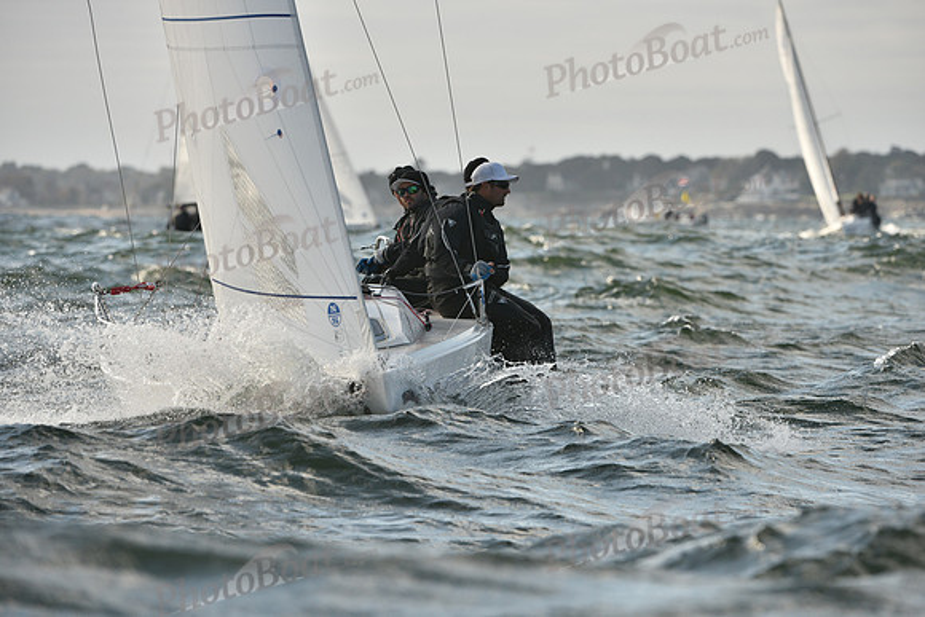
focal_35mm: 330
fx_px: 8481
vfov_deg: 4.2
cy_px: 308
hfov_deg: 6.2
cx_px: 462
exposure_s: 1/1250
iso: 320
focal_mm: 330
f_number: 7.1
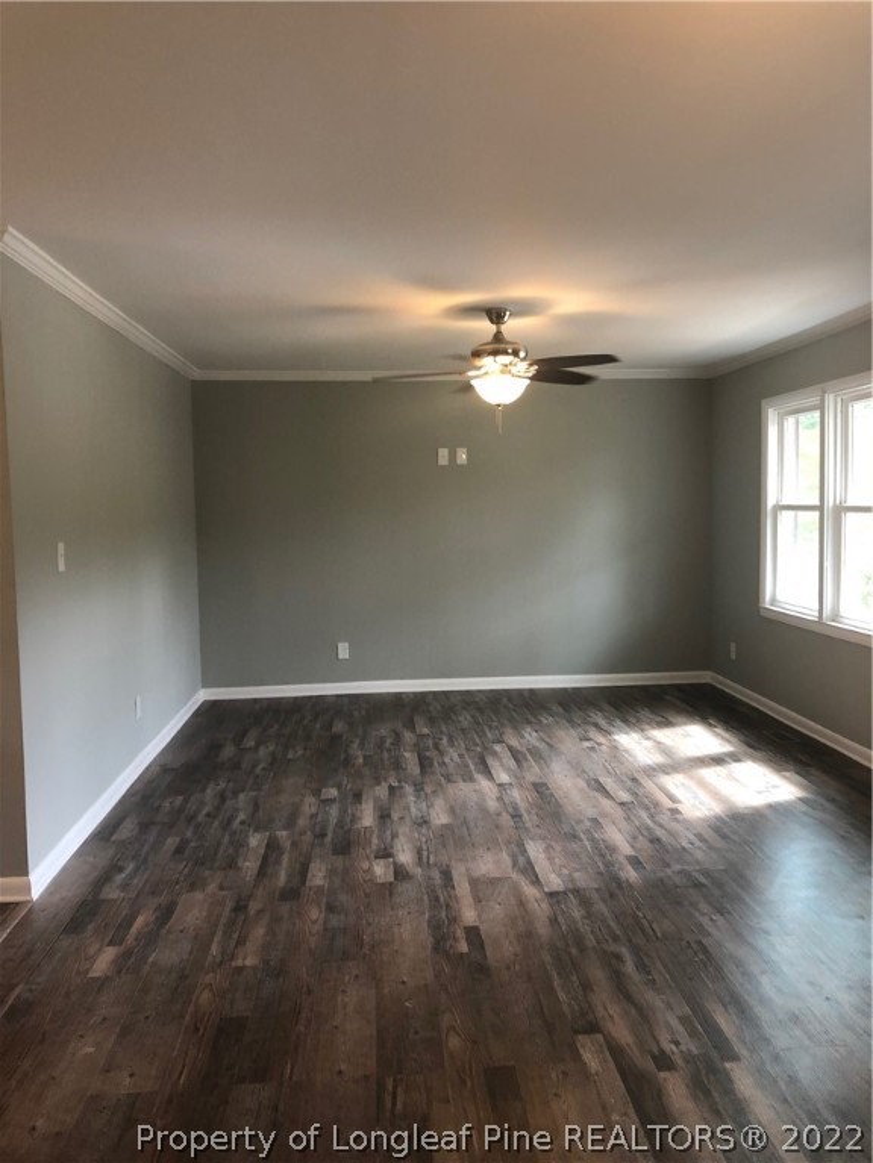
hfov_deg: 49.7
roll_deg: -0.3
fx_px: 942
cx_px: 436
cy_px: 582
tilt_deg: -5.3
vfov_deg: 63.4
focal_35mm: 28
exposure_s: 1/24
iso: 40
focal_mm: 3.99
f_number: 1.8
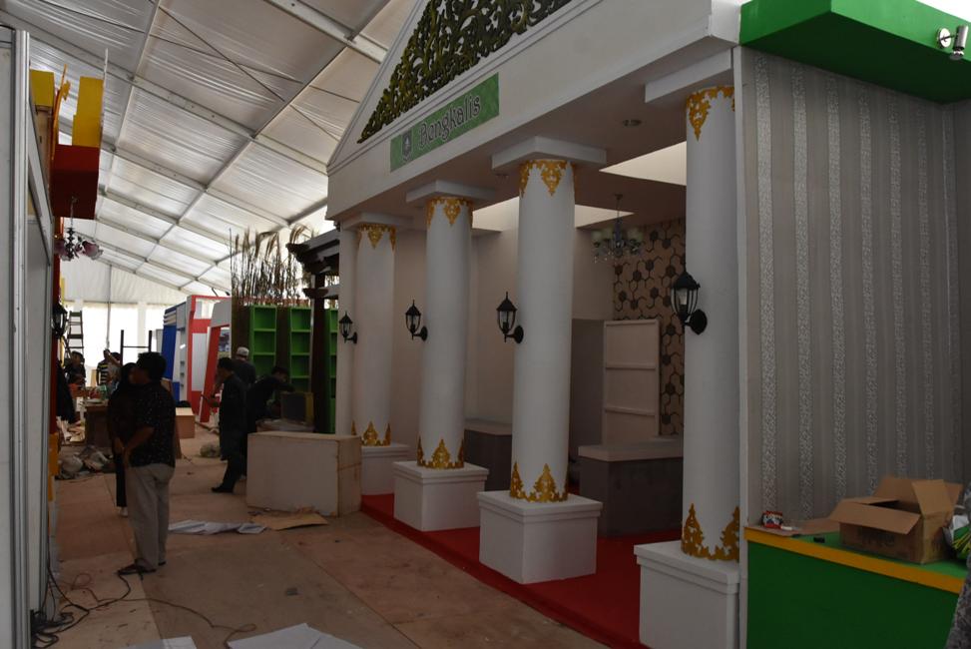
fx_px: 729
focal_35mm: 27
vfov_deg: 48.0
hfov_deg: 67.4
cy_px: 324
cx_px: 486
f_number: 5.6
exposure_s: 1/125
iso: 1600
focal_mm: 18
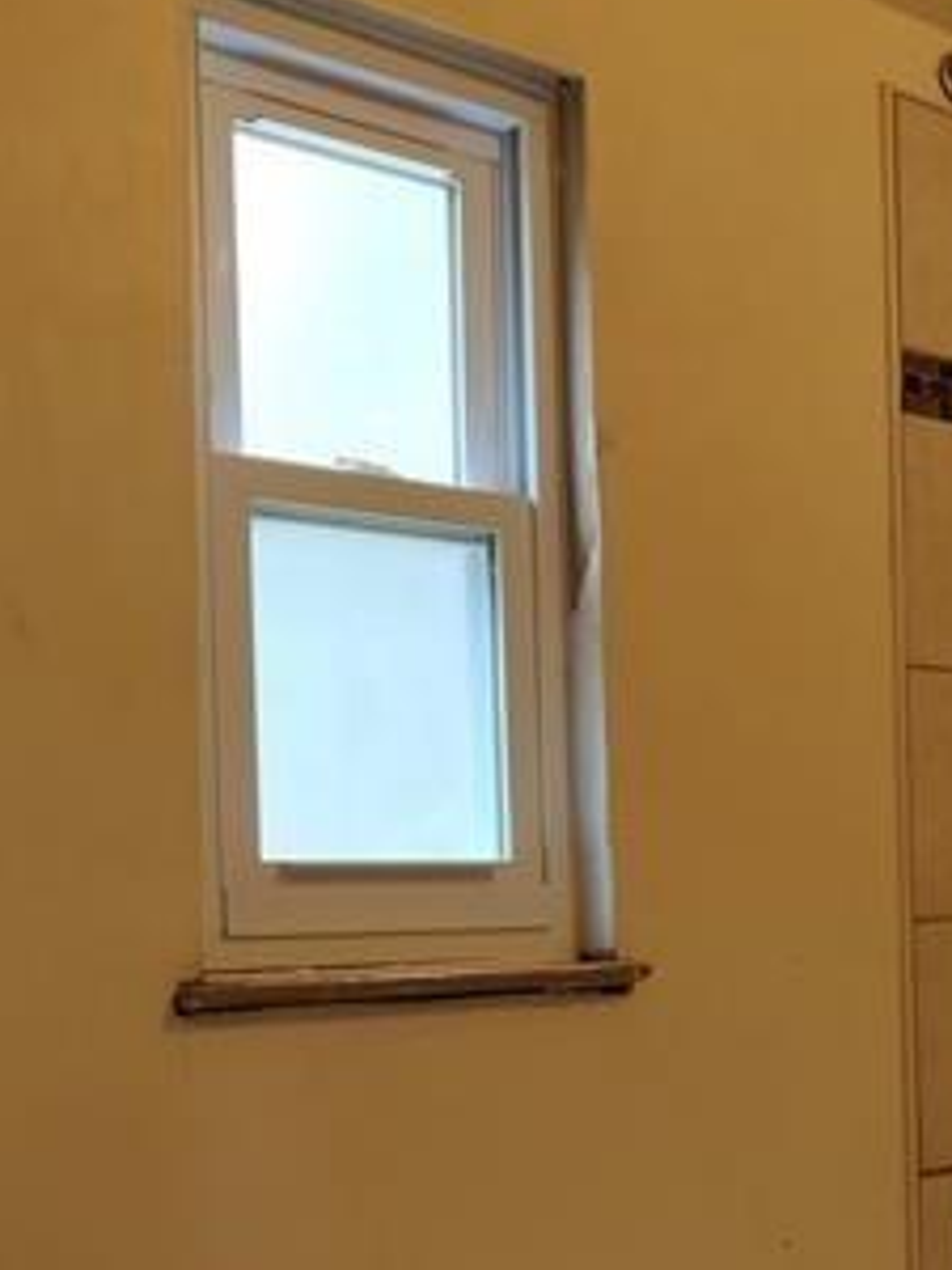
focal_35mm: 50
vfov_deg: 37.4
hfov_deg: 28.6
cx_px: 740
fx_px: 1833
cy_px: 931
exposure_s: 1/33
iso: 160
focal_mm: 4.25
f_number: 1.7
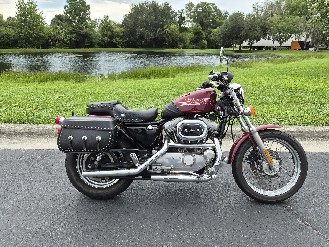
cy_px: 124
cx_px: 164
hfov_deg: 73.9
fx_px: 219
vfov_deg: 58.9
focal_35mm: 23
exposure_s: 1/1188
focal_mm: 5.4
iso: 80
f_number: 1.8
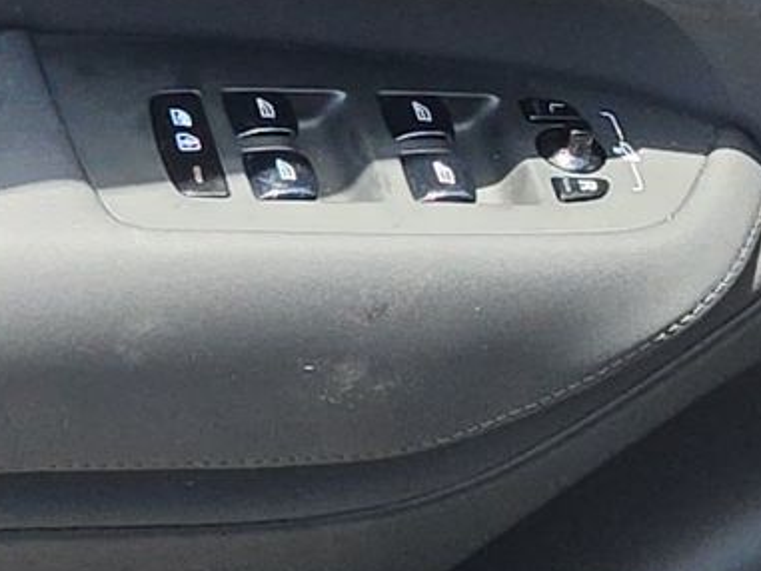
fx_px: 4244
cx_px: -120
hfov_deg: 10.1
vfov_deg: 7.7
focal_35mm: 193
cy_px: 323
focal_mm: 6.5
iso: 63
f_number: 1.4
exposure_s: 1/1695
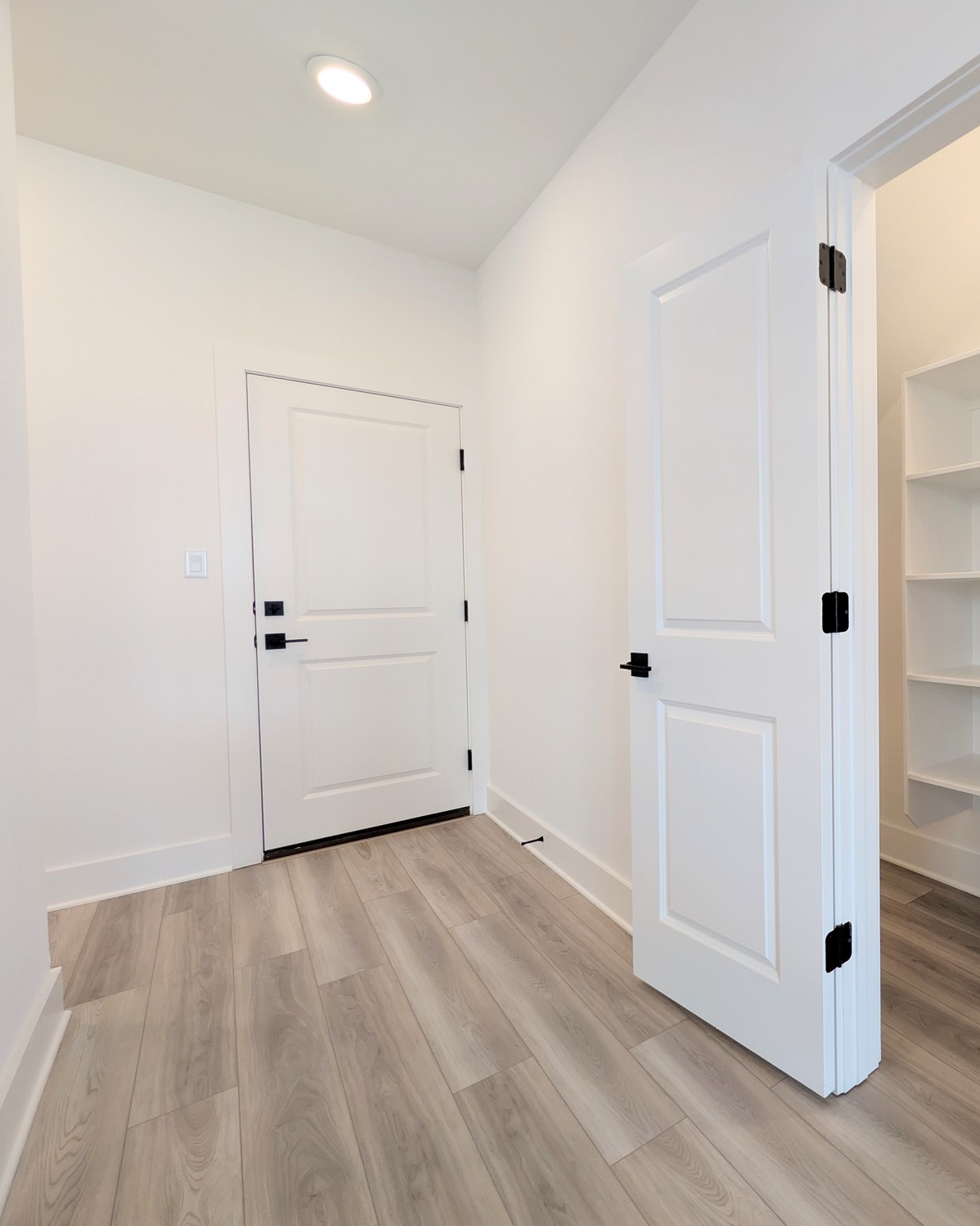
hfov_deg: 71.2
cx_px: 801
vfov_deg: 93.1
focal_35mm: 16
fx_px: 580
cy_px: 597
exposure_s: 1/80.1
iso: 55
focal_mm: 2.02
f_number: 1.7
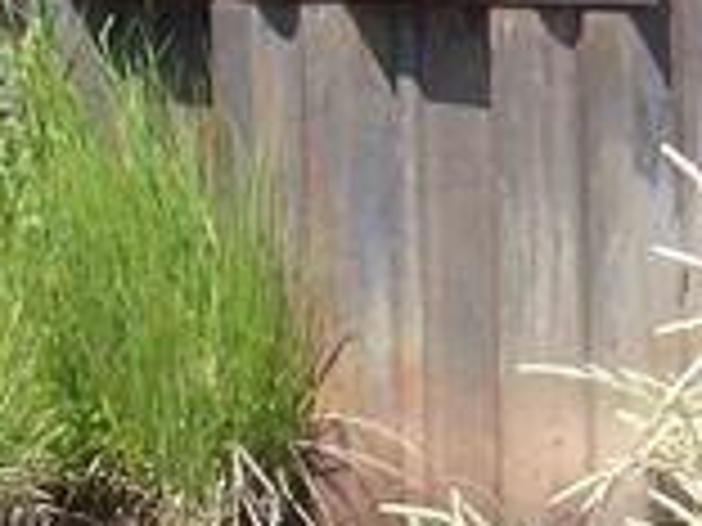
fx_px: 11316
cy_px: 337
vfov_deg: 2.7
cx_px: 720
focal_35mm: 558
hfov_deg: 3.5
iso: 100
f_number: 7.2
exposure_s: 1/112
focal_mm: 15.3
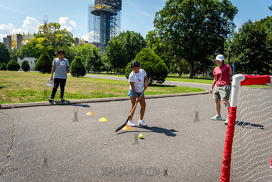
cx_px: 136
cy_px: 91
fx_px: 204
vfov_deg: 48.0
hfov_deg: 67.4
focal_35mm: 27
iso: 400
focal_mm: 27
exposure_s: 1/2000
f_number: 4.5
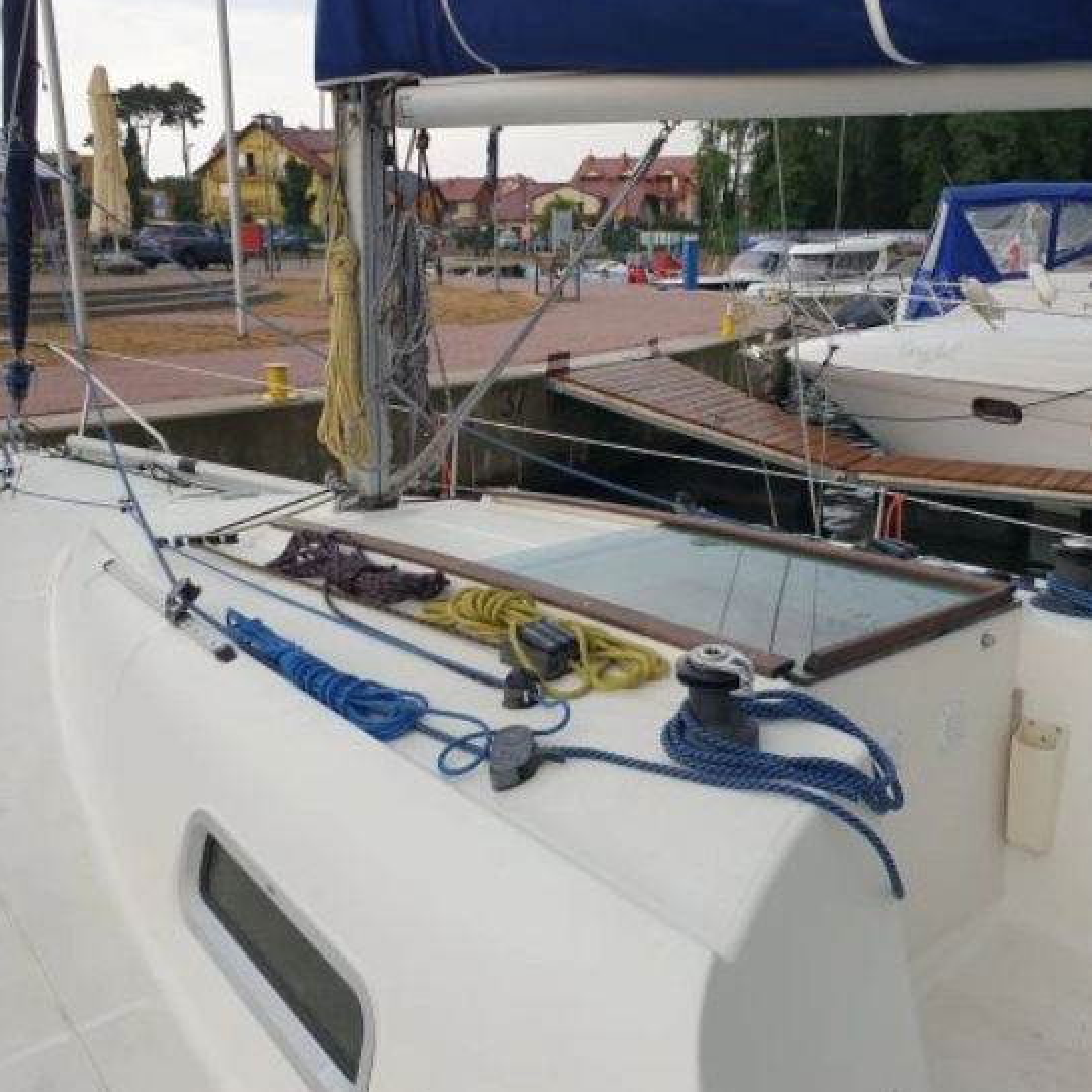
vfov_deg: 52.5
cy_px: 524
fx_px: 1106
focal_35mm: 31
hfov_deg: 52.5
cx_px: 548
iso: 50
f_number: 2.4
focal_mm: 4.3
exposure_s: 1/146
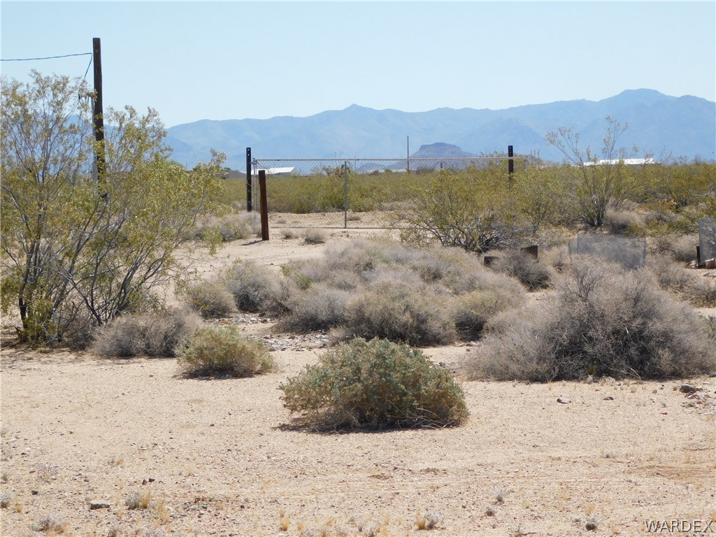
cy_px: 268
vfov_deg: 16.2
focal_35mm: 91
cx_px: 358
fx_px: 1882
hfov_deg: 21.5
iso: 125
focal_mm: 16.1
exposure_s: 1/800
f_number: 4.5
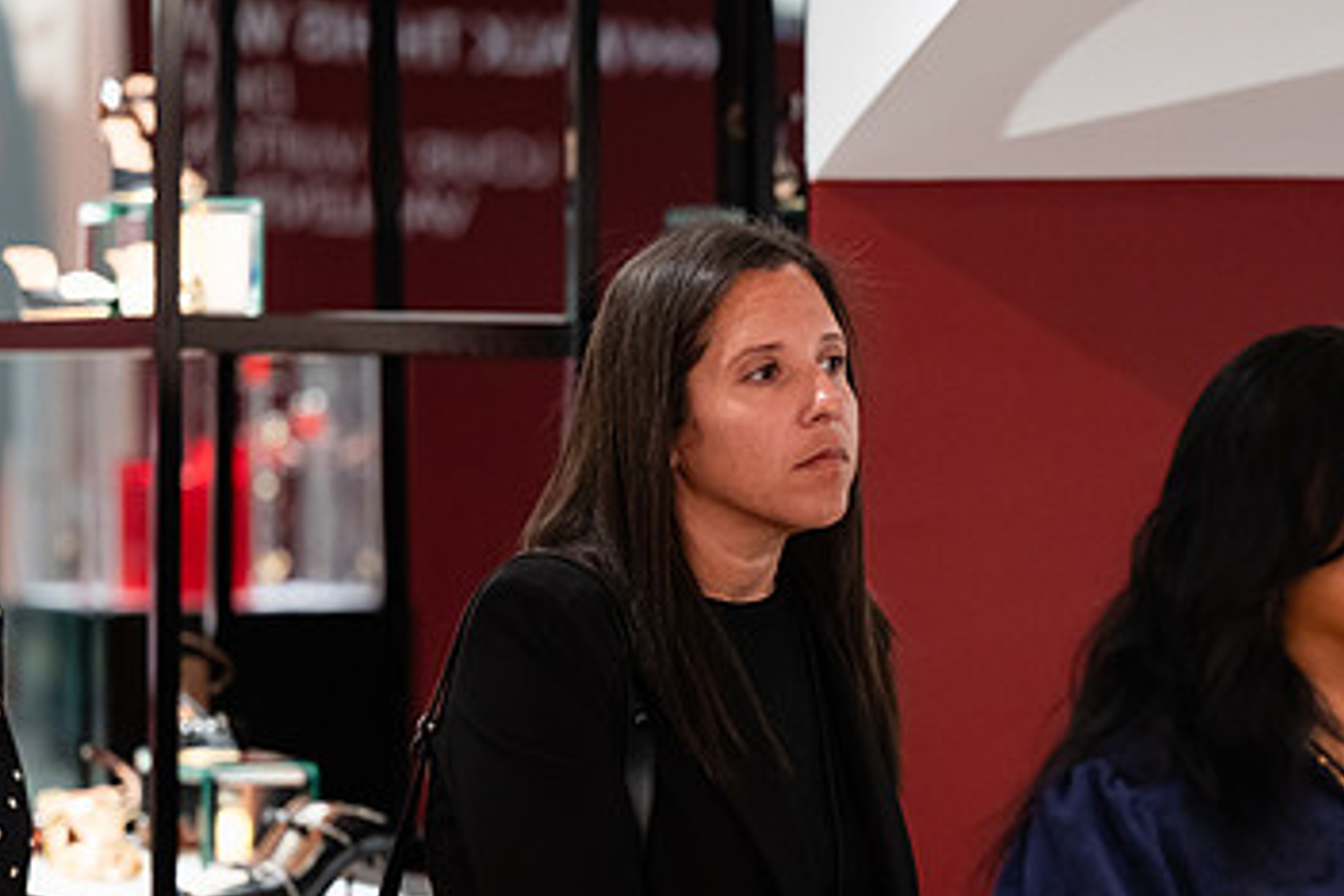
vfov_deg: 8.0
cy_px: 574
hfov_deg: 11.9
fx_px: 6421
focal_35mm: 172
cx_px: 888
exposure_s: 1/160
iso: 2500
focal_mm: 104
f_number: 3.2
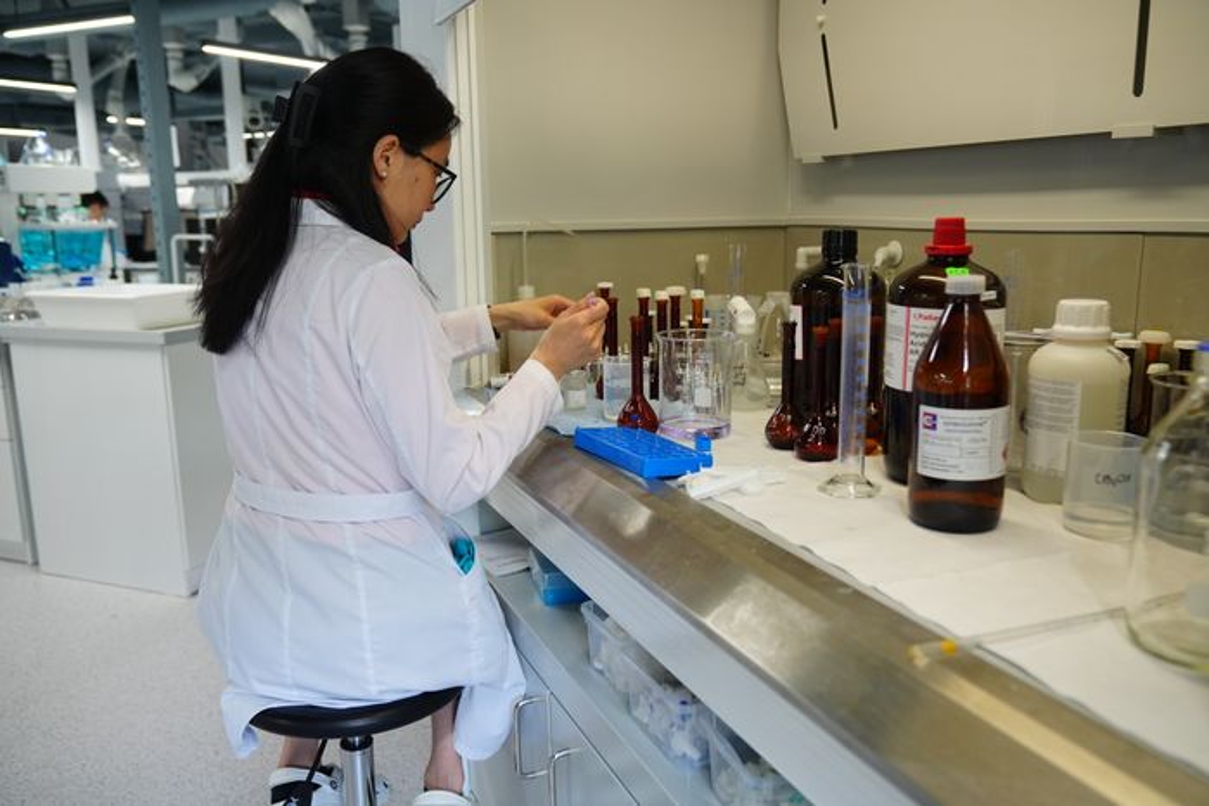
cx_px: 604
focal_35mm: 29
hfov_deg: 63.7
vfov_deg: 45.0
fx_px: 974
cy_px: 403
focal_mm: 29
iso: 1250
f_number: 3.5
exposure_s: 1/320
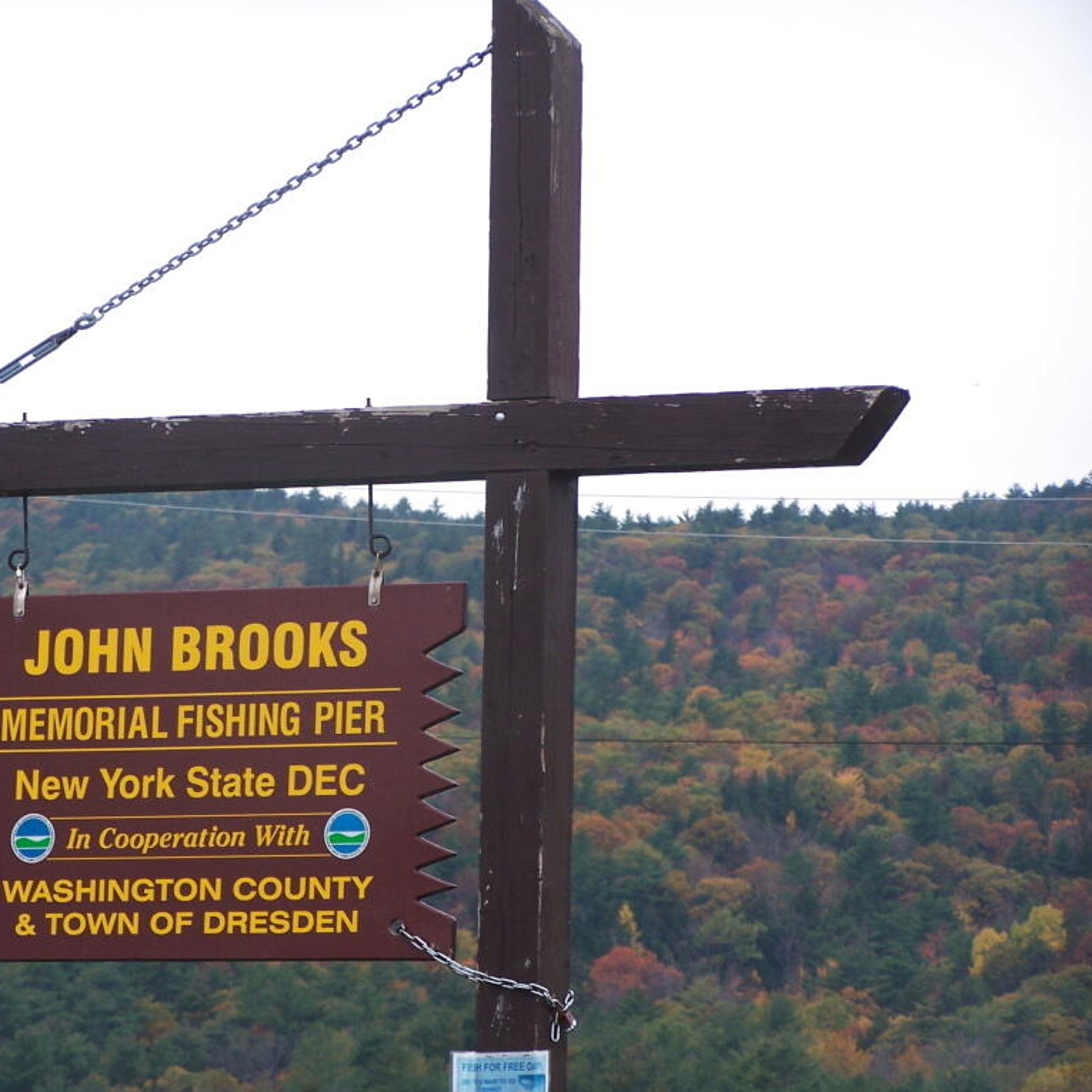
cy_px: 545
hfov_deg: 9.3
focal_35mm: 188
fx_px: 6710
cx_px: 374
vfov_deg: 9.3
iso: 80
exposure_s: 1/160
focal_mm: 26.4
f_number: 3.2
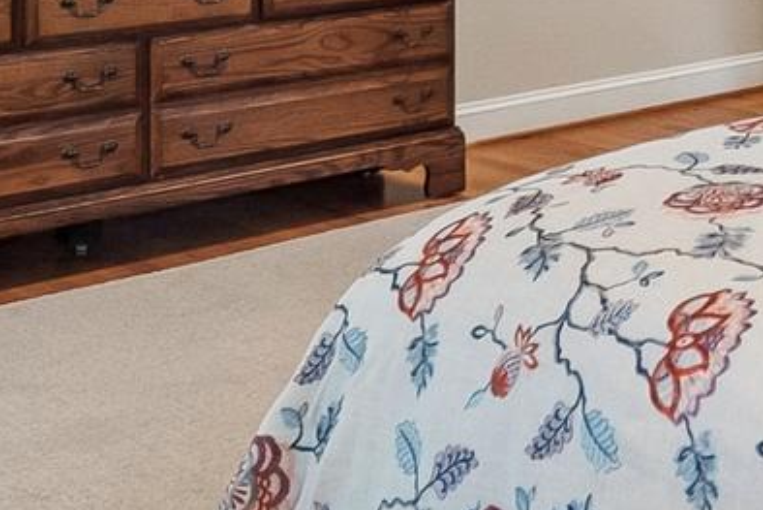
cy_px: -177
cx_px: 1065
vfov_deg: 16.4
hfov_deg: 22.4
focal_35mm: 78
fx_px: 1654
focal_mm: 10
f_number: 5.6
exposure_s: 1/60
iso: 400
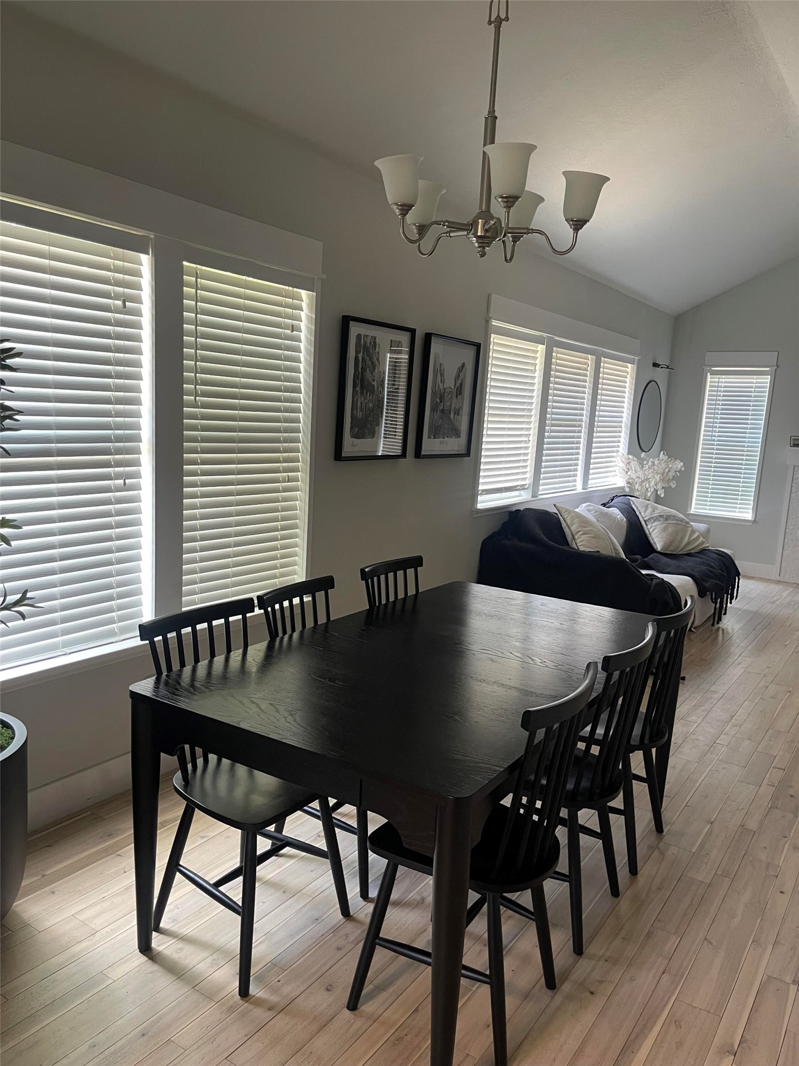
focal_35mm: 25
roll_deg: -2.9
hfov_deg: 54.9
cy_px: 533
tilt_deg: -9.0
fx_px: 769
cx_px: 400
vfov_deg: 69.4
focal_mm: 5.1
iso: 160
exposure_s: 1/60
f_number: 1.6
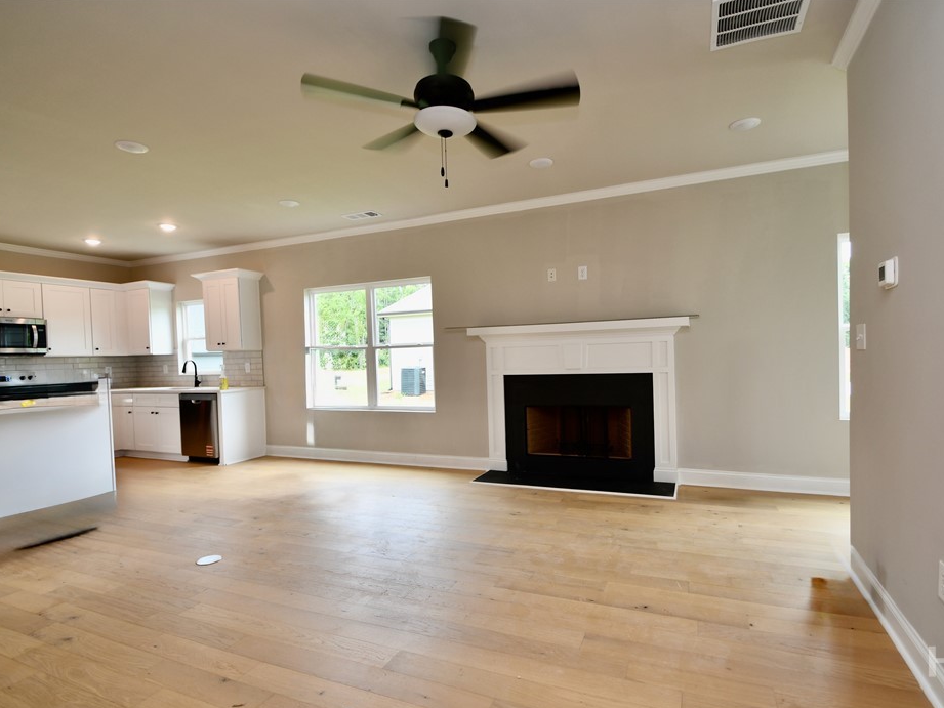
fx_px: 464
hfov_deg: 90.9
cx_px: 504
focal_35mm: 17
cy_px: 368
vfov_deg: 74.7
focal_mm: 10
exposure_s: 1/60
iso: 200
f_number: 4
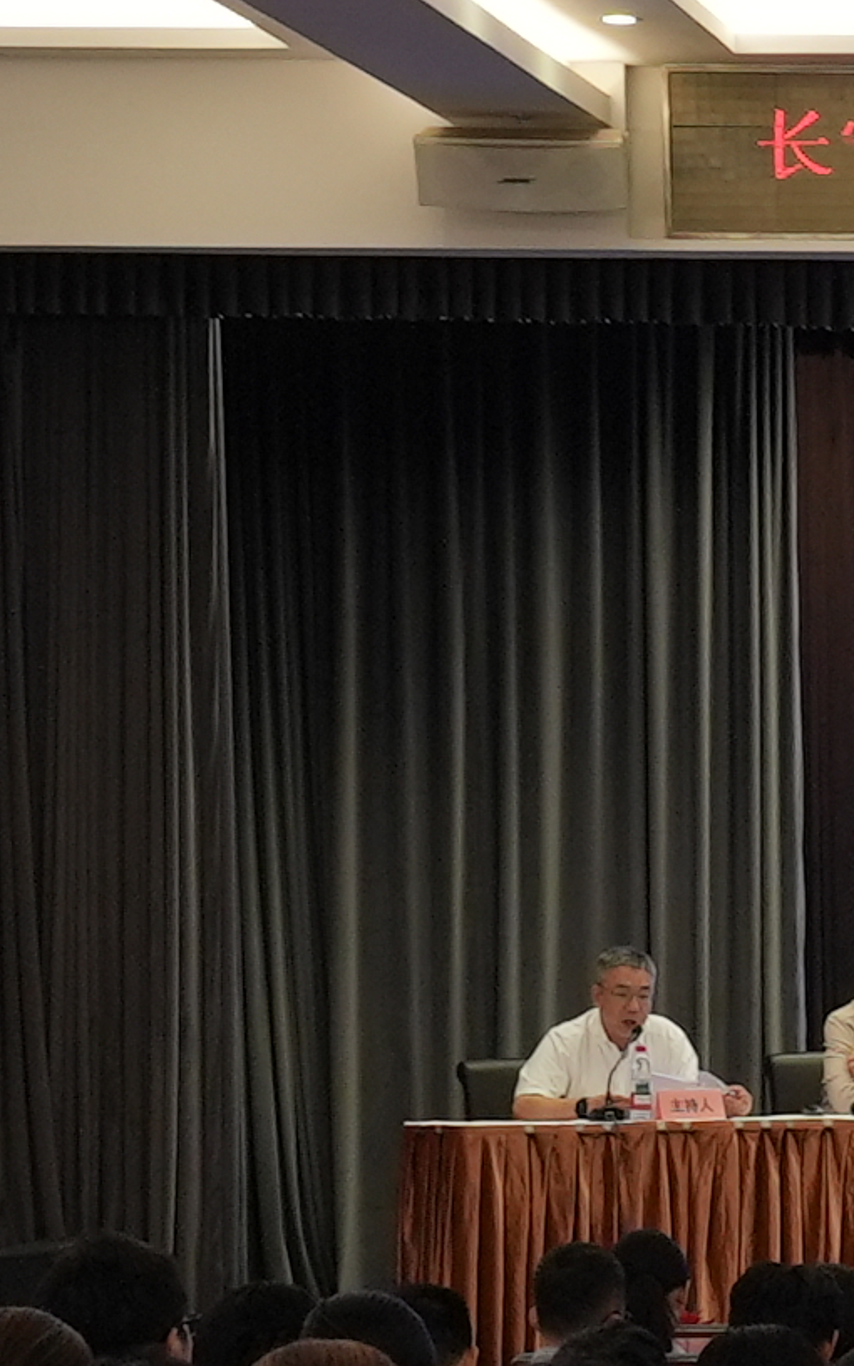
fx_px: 7299
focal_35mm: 196
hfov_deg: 6.3
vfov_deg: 10.6
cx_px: 2142
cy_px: 1257
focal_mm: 37
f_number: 8
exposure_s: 1/50
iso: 1000
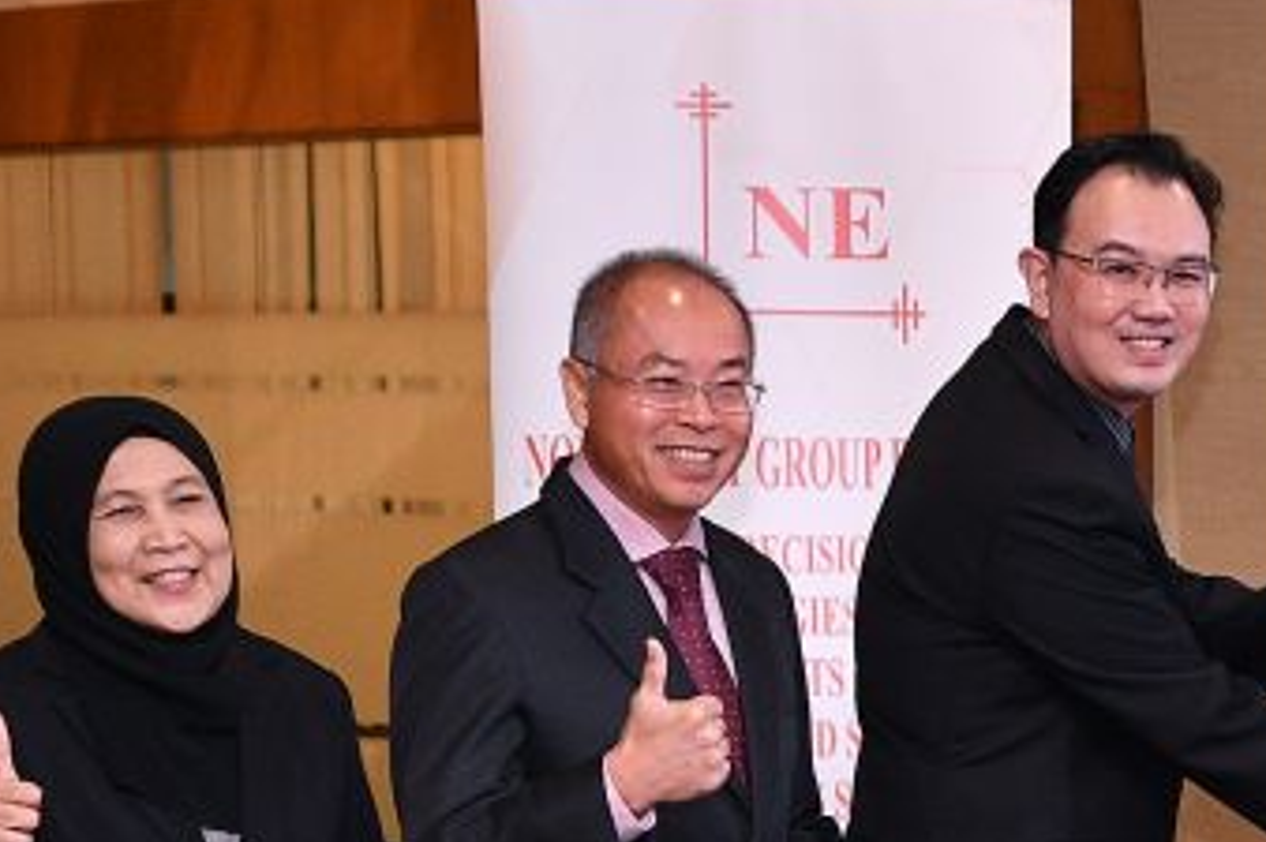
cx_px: 1779
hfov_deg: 14.7
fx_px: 4640
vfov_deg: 10.2
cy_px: 969
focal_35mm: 132
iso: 800
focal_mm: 24
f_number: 3.2
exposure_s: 1/160
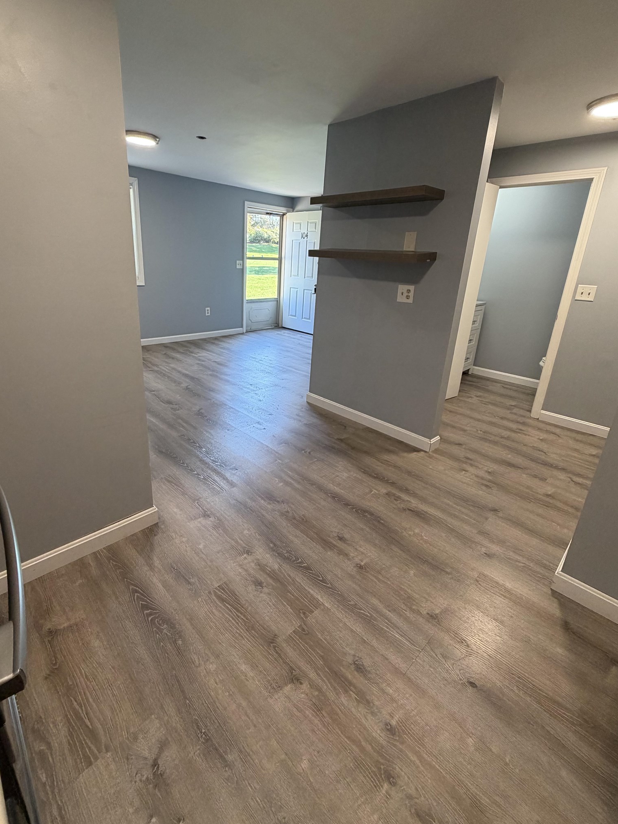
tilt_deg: -17.3
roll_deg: -2.9
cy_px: 378
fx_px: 381
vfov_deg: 94.3
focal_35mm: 16
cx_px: 287
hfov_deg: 78.0
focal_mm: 2.22
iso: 200
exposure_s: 1/60
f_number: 2.2
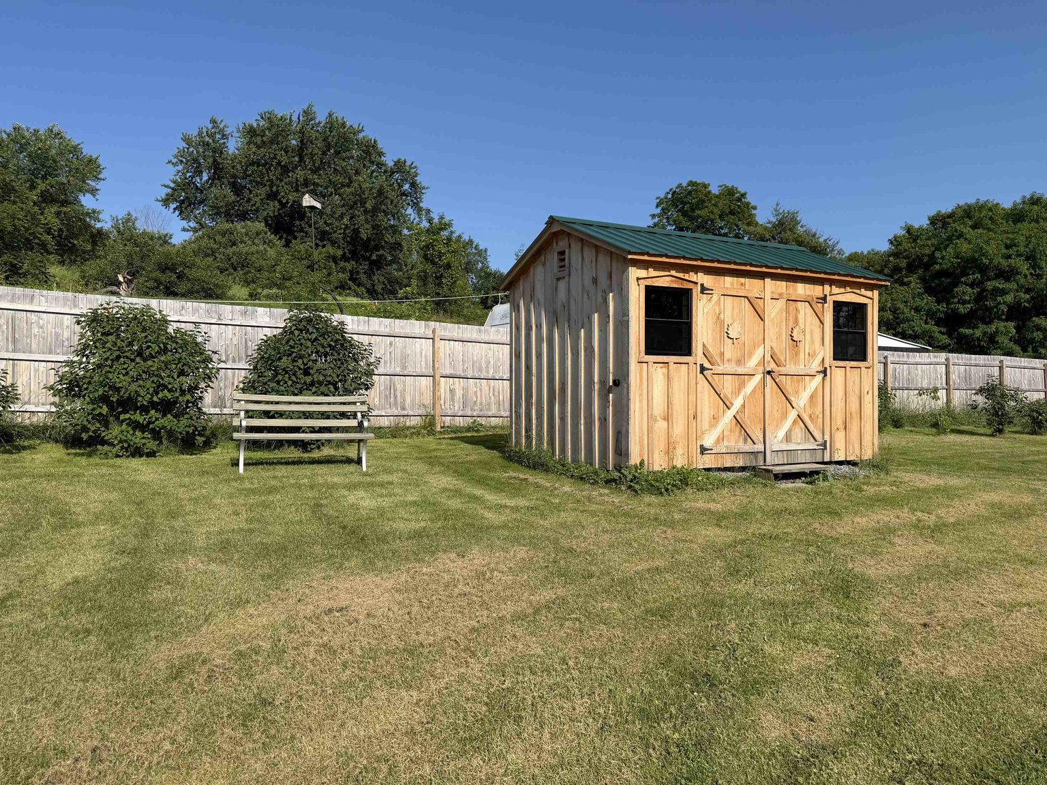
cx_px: 537
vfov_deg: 54.9
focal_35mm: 25
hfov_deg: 69.4
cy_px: 386
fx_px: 756
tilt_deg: +1.3
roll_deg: +0.4
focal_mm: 6.76
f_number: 1.78
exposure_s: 1/5319
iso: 80
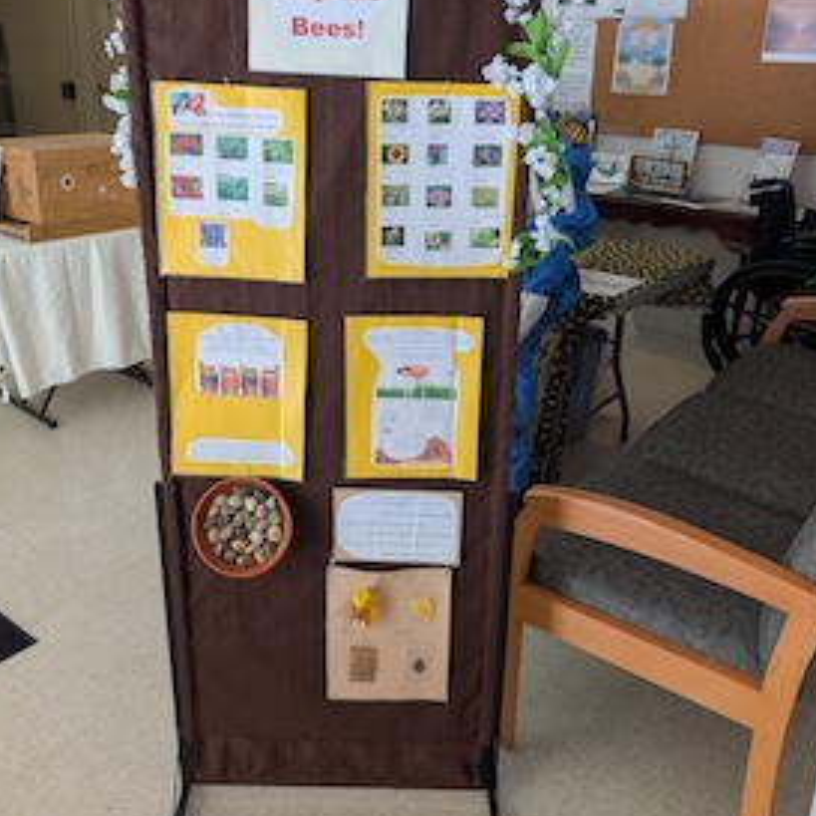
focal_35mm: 31
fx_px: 827
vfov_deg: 52.2
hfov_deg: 52.5
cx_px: 412
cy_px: 332
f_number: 1.68
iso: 141
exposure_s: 1/120
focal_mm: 6.9
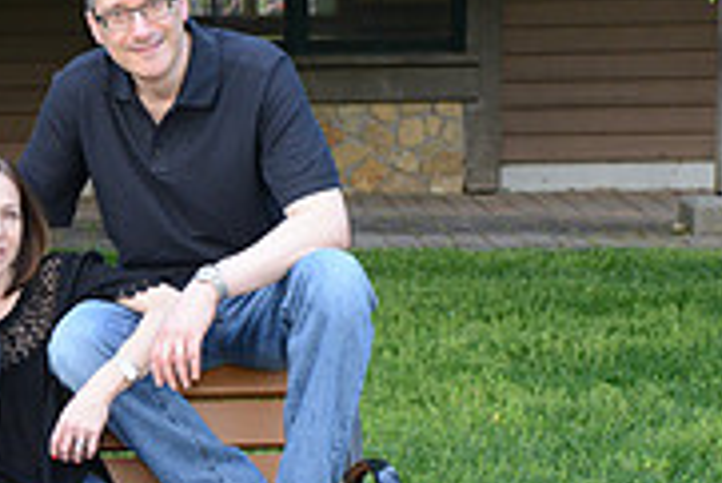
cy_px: 253
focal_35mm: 128
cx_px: 8
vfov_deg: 10.7
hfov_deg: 15.7
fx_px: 2569
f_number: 8
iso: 1000
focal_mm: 40
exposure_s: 1/60
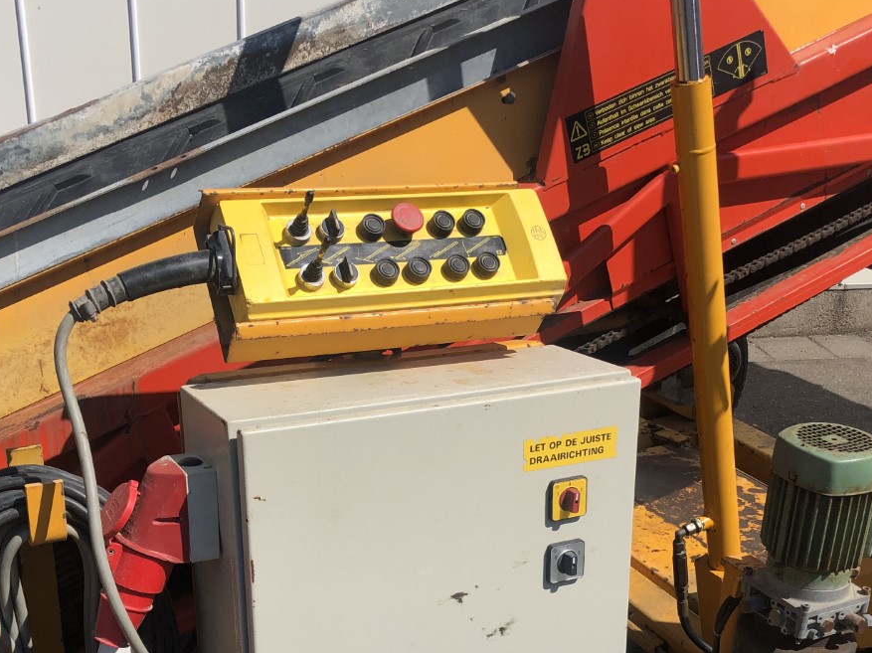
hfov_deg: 41.3
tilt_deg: -26.0
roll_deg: -0.8
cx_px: 435
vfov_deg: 30.8
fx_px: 1158
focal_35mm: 46
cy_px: 515
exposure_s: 1/2667
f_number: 1.8
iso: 20
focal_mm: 4
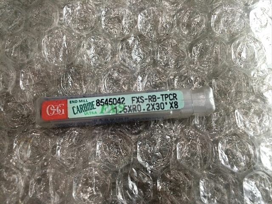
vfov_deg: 48.2
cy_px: 102
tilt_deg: -77.4
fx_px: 228
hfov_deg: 61.7
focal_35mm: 29
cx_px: 136
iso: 100
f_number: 2.2
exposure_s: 1/30
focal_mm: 4.15
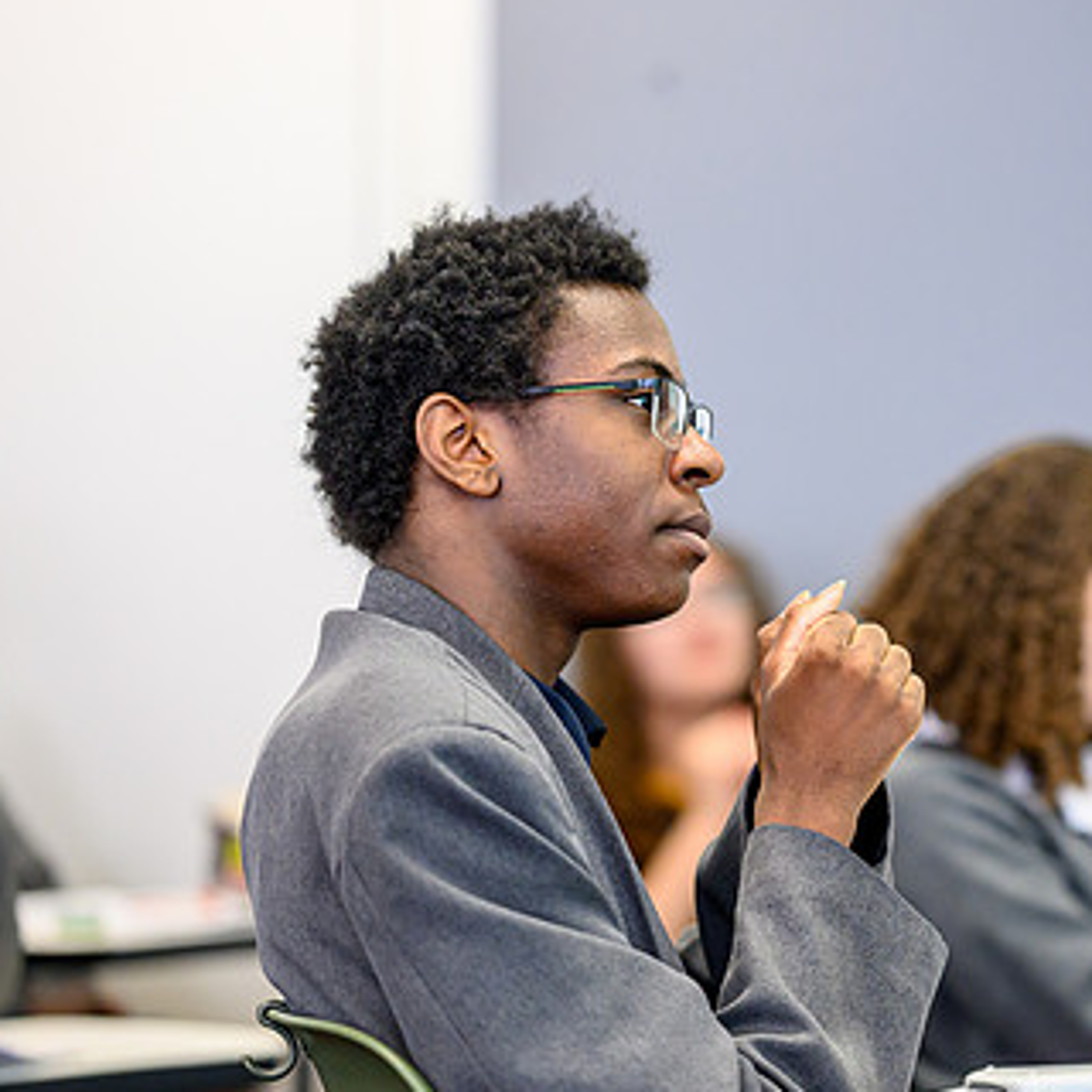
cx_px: 897
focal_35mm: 132
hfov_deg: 13.2
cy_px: 643
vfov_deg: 13.2
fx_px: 4711
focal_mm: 85
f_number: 1.8
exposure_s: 1/640
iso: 2800
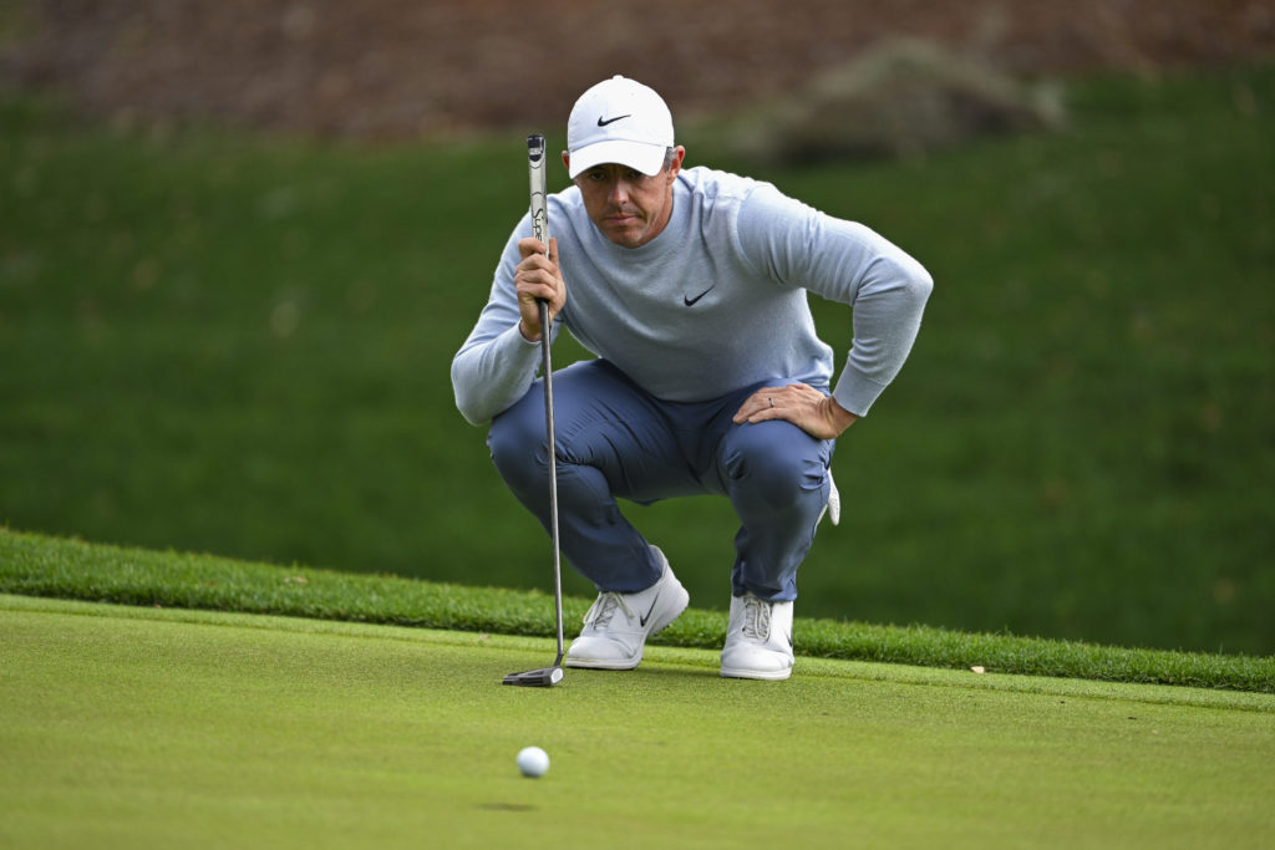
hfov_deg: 3.7
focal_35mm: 560
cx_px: 638
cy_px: 425
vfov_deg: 2.5
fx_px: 19835
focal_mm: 560
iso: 800
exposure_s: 1/500
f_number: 4
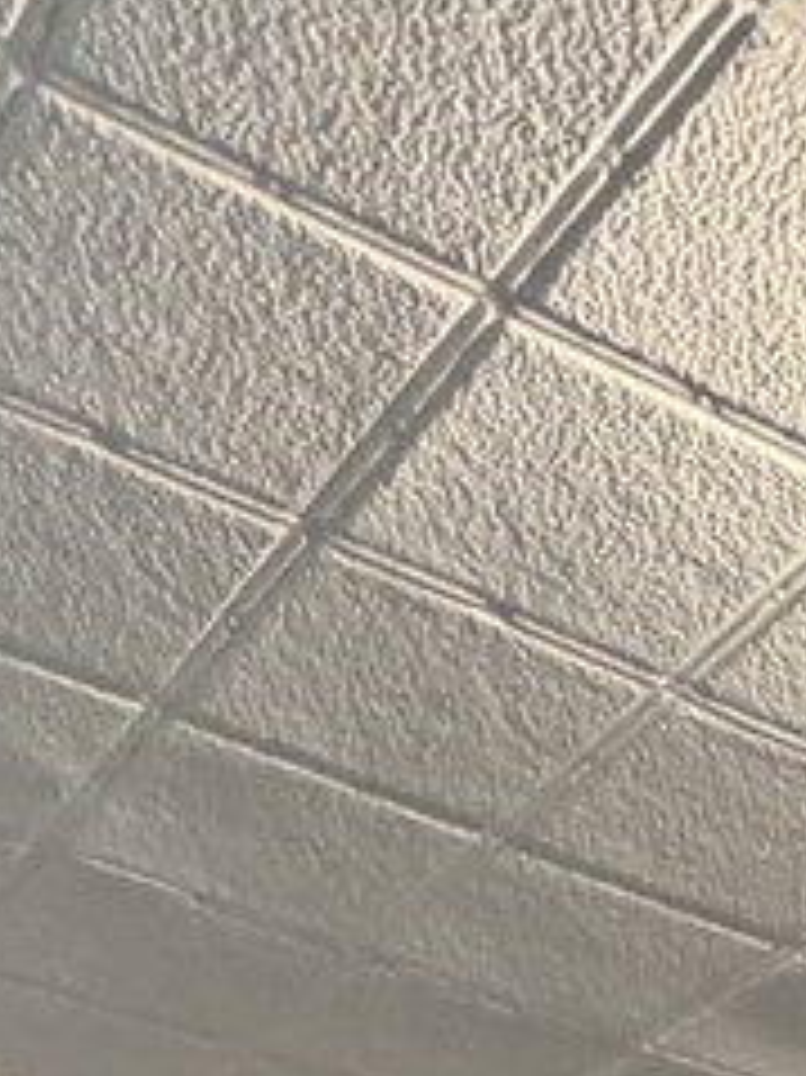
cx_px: 833
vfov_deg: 12.8
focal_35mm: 90
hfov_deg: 16.0
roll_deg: -3.6
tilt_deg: -12.9
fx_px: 2797
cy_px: 2922
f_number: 2.2
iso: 320
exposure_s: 1/60
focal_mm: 2.22
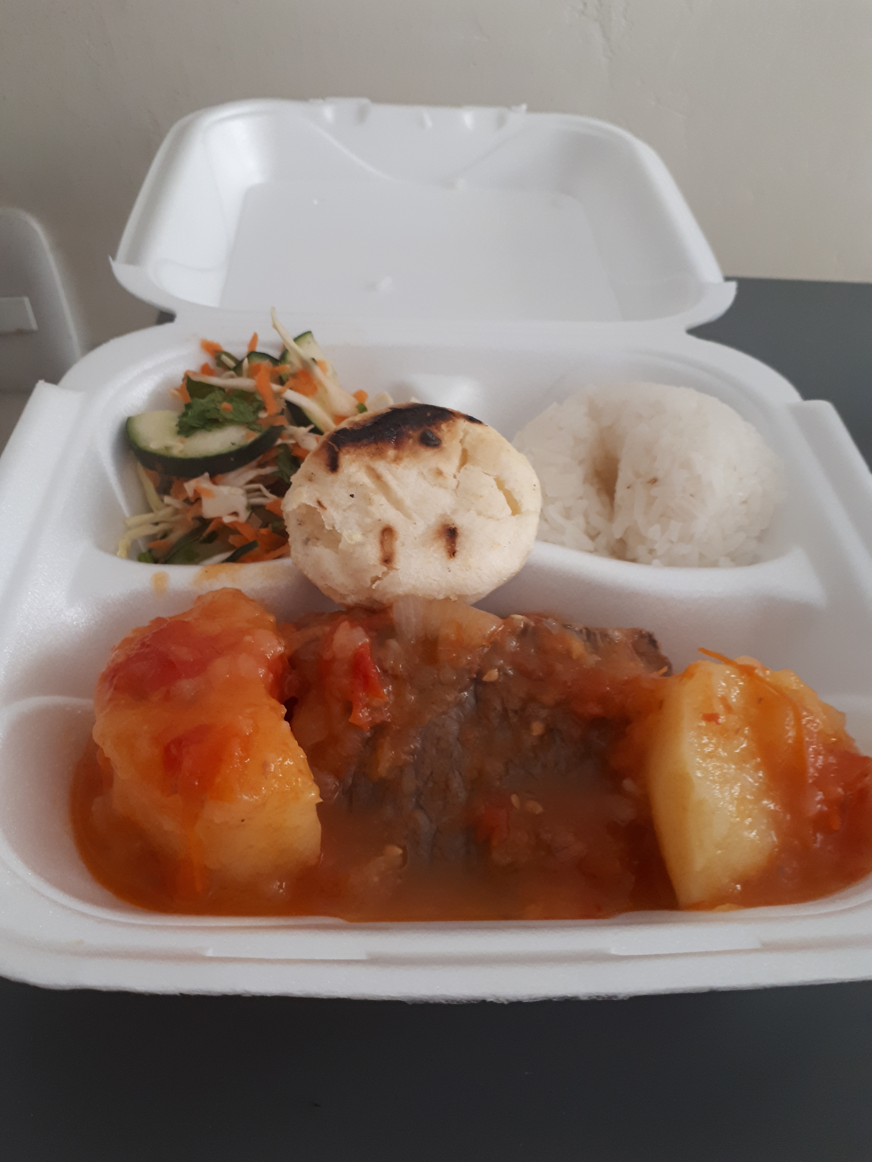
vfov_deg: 65.3
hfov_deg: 51.4
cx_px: 436
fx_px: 907
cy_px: 581
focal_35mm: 27
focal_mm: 3.6
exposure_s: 1/30
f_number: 1.9
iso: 160
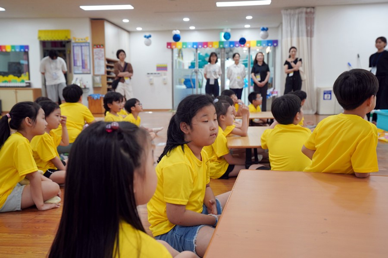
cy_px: 129
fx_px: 377
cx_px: 194
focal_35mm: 35
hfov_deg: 54.4
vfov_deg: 37.9
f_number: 4
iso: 1600
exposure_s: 1/160
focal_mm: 35
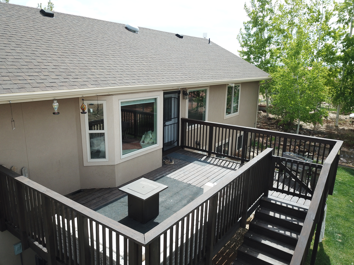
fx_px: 266
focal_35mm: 26
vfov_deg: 53.1
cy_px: 132
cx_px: 177
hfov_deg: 67.3
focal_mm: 4.73
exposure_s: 1/702
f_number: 2.2
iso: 100
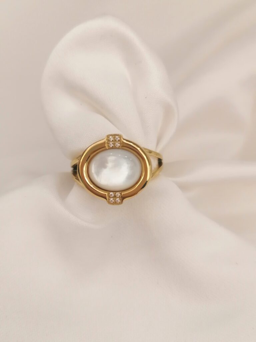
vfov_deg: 49.0
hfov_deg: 37.7
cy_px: 171
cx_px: 128
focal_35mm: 38
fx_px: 375
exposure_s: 1/50
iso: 160
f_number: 1.8
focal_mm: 4.75
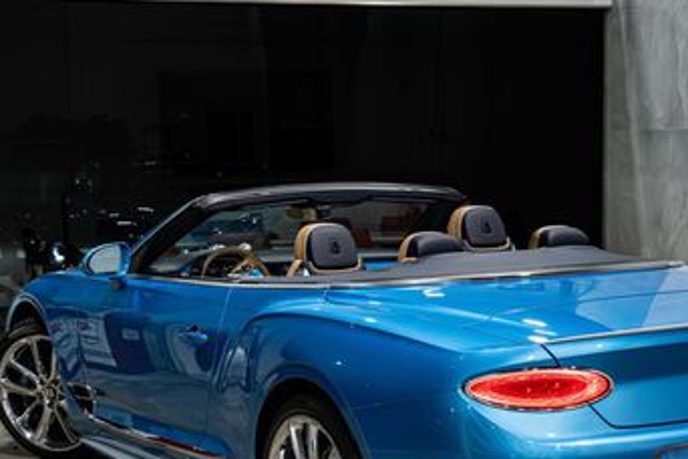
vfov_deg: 18.5
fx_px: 1395
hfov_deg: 27.6
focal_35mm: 73
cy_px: 365
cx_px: 447
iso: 1600
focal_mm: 39
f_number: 4.5
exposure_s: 1/80
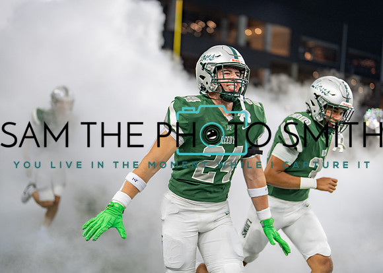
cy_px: 136
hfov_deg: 37.2
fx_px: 570
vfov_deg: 27.0
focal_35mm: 52
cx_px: 192
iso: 500
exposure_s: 1/1250
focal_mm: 50
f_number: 1.2
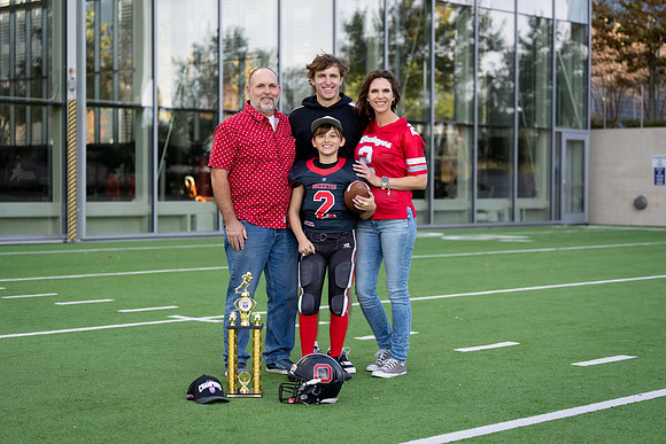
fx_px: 1295
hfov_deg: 28.8
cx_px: 333
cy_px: 222
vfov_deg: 19.5
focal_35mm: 70
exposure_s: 1/400
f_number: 2.8
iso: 100
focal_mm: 70
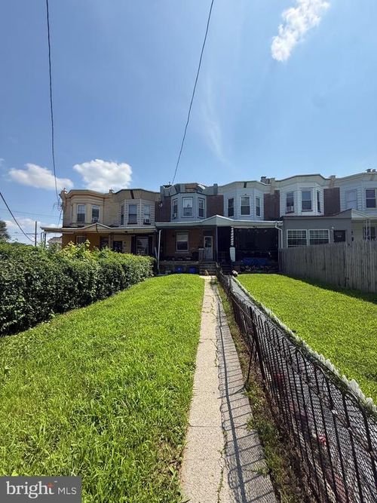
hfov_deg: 85.7
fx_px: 203
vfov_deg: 102.1
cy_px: 252
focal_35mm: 14
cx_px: 188
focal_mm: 2.22
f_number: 2.2
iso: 50
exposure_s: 1/2165
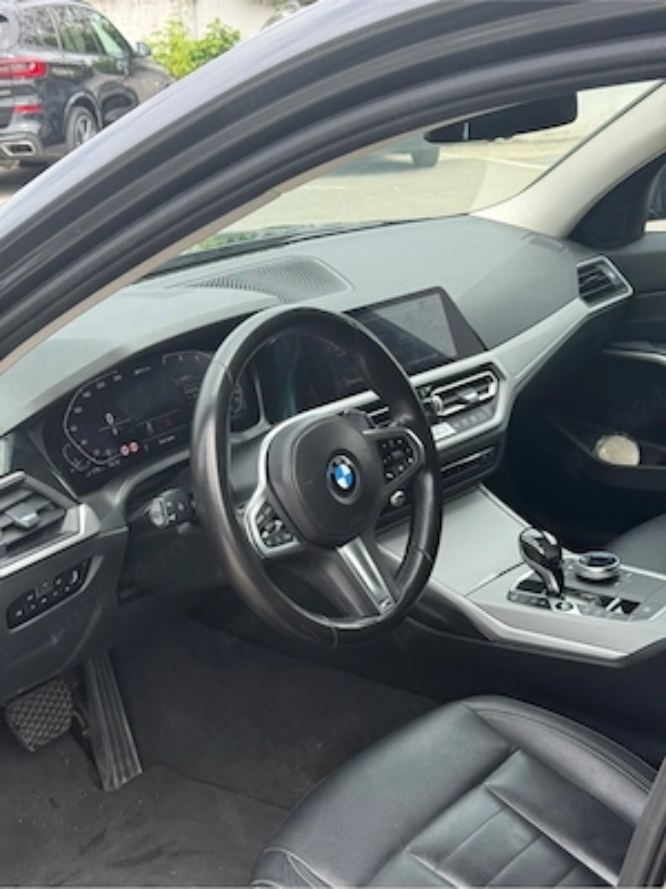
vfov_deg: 39.7
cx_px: 333
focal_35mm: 48
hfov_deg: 30.3
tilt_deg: -14.7
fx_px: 1231
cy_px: 444
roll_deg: +0.7
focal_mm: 6.76
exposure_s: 1/846
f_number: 1.78
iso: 64
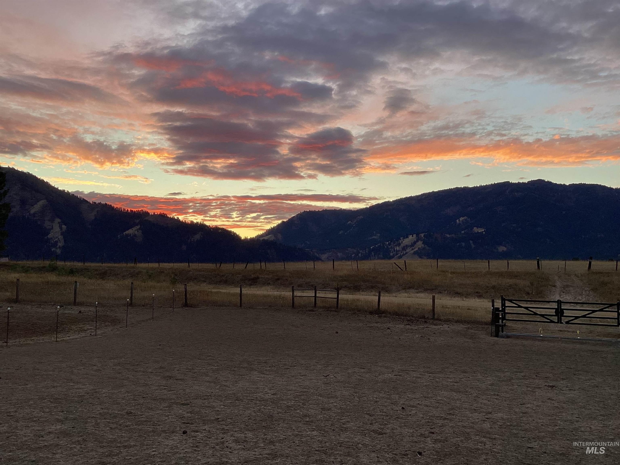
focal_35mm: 31
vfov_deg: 45.4
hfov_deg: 58.4
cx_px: 310
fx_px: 555
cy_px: 232
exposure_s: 1/120
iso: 64
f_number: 2.4
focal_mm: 3.3
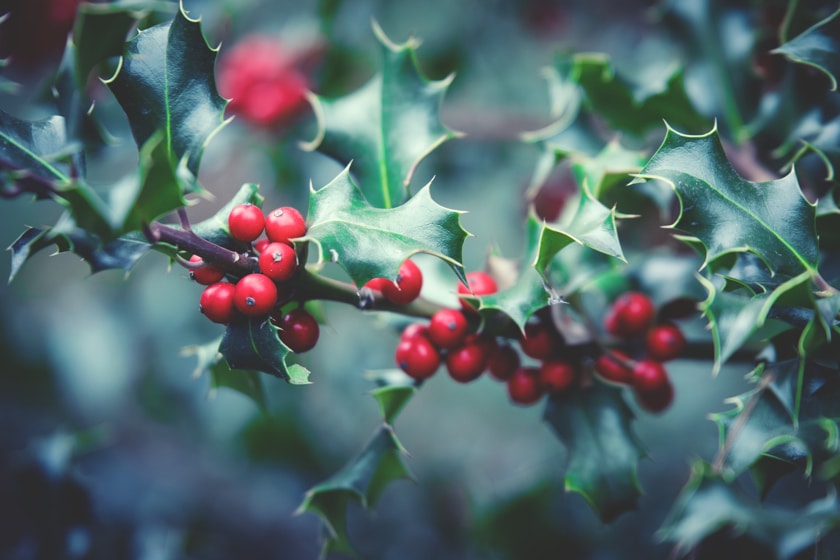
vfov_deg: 4.6
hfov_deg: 6.9
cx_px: 420
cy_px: 280
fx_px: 6999
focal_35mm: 300
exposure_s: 1/125
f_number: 2.8
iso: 160
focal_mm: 200
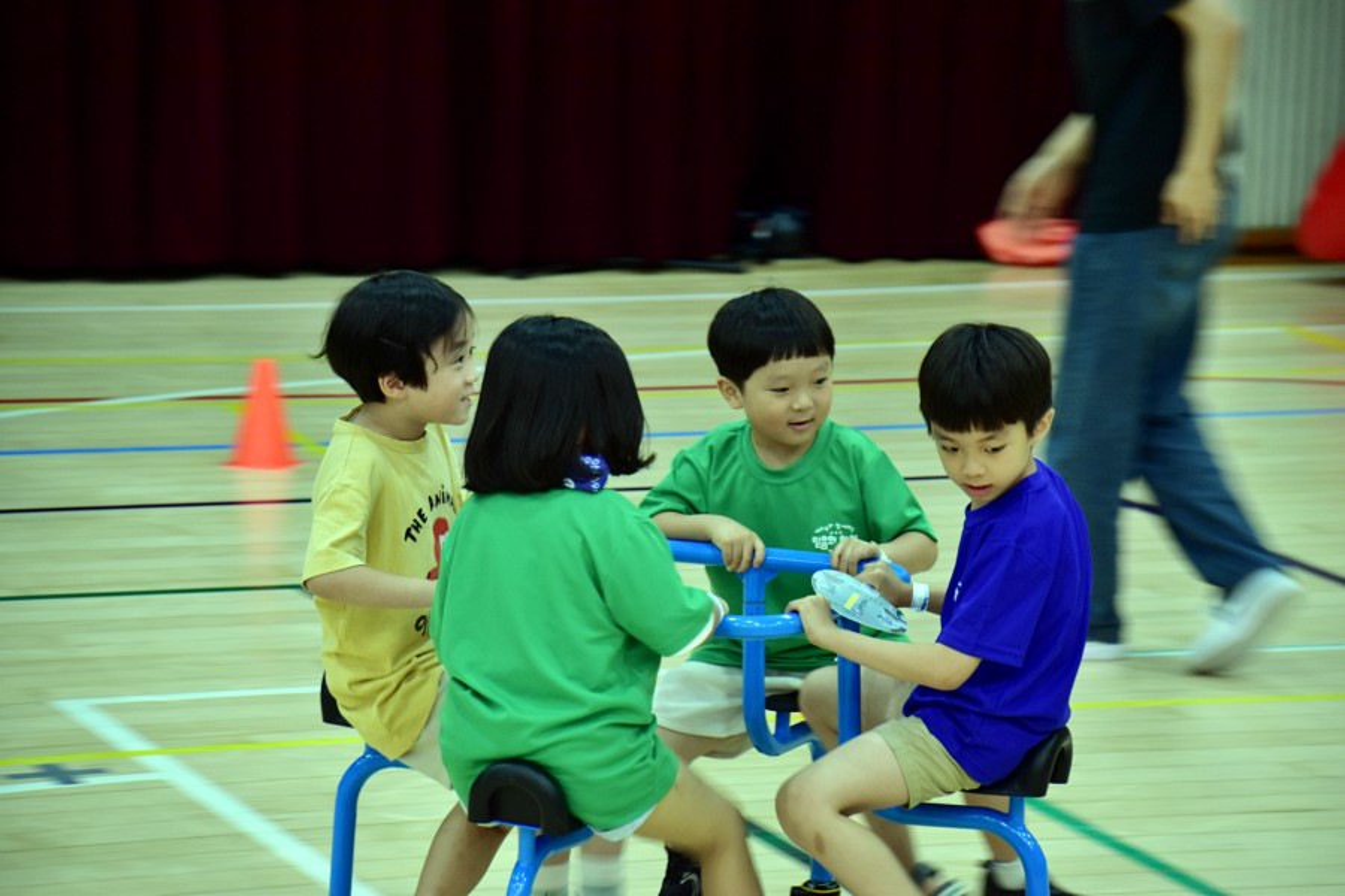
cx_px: 672
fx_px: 7005
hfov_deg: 11.0
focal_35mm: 188
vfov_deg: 7.3
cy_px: 448
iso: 800
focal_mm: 125
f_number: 6
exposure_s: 1/50
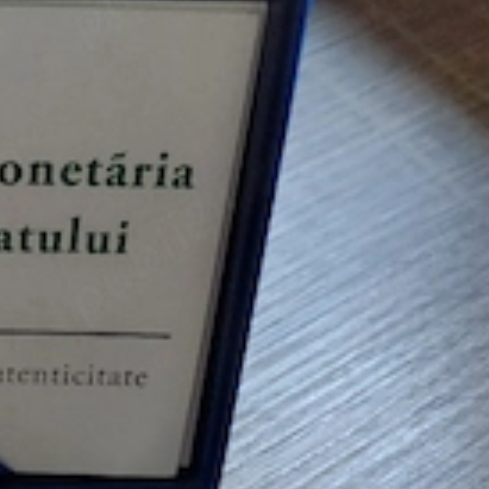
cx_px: -21
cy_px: 553
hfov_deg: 26.0
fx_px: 991
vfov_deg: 25.5
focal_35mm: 62
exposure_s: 1/50
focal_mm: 5.23
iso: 640
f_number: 1.8
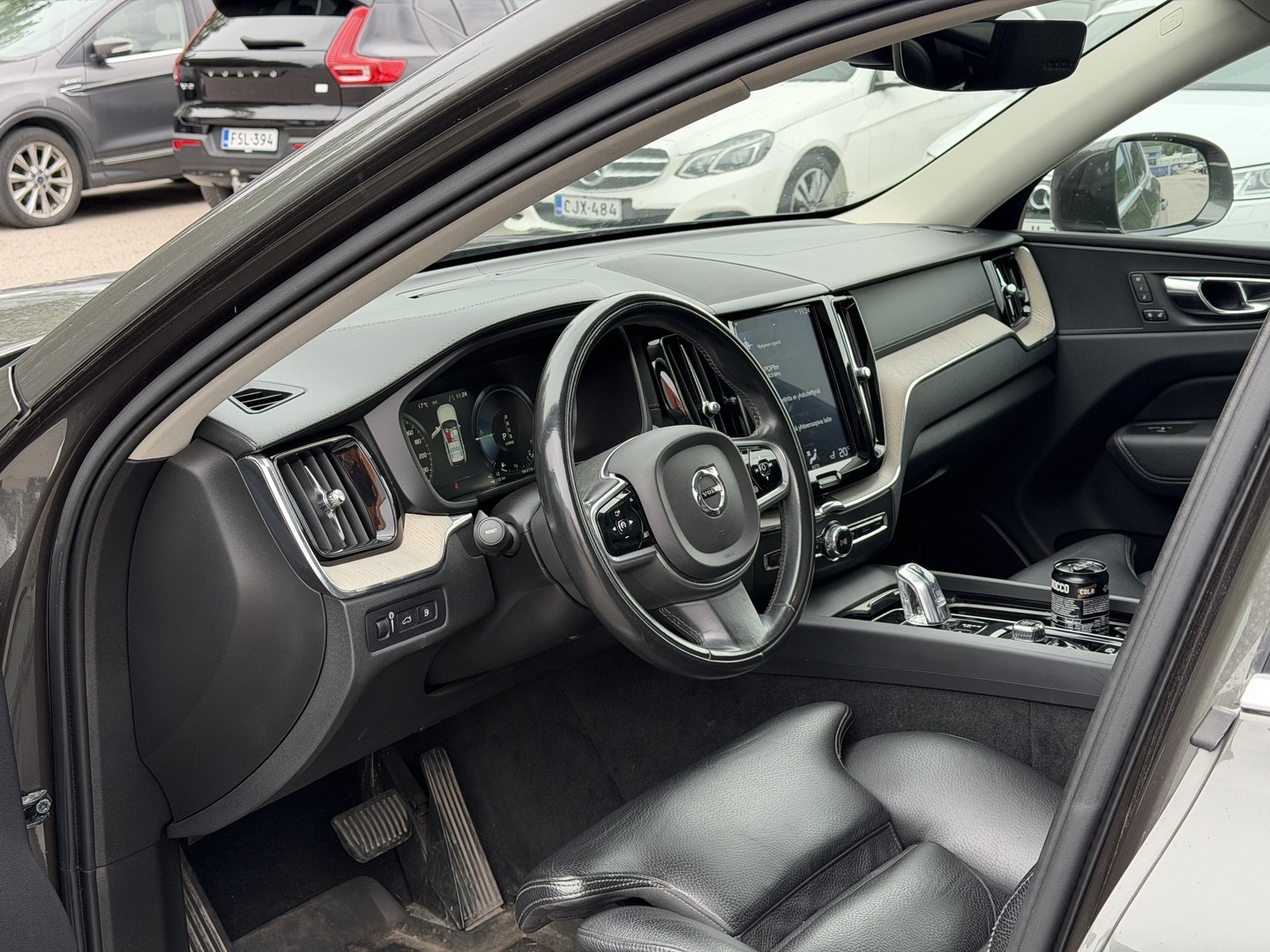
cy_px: 476
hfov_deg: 39.7
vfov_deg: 30.3
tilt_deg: -13.8
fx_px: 1761
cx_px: 635
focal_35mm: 48
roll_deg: +2.4
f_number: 1.78
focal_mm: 6.76
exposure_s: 1/174
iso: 64
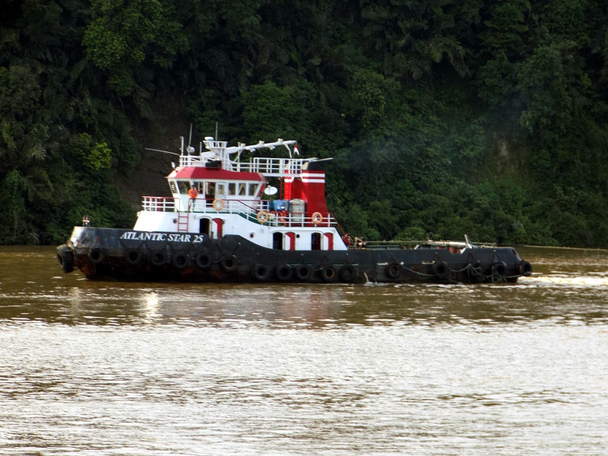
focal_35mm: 217
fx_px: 3811
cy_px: 228
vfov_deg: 6.8
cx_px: 304
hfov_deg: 9.1
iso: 80
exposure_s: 1/125
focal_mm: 38.6
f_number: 5.5
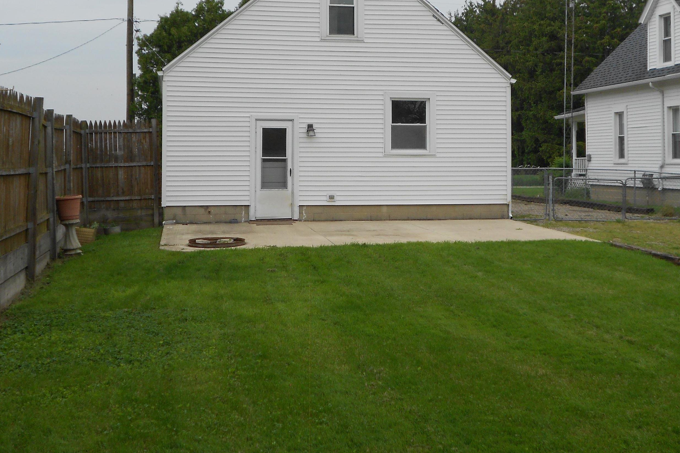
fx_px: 907
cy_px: 147
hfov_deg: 41.1
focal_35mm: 48
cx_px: 331
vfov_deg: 27.9
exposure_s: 1/1000
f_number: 3.9
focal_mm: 6.7
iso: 80
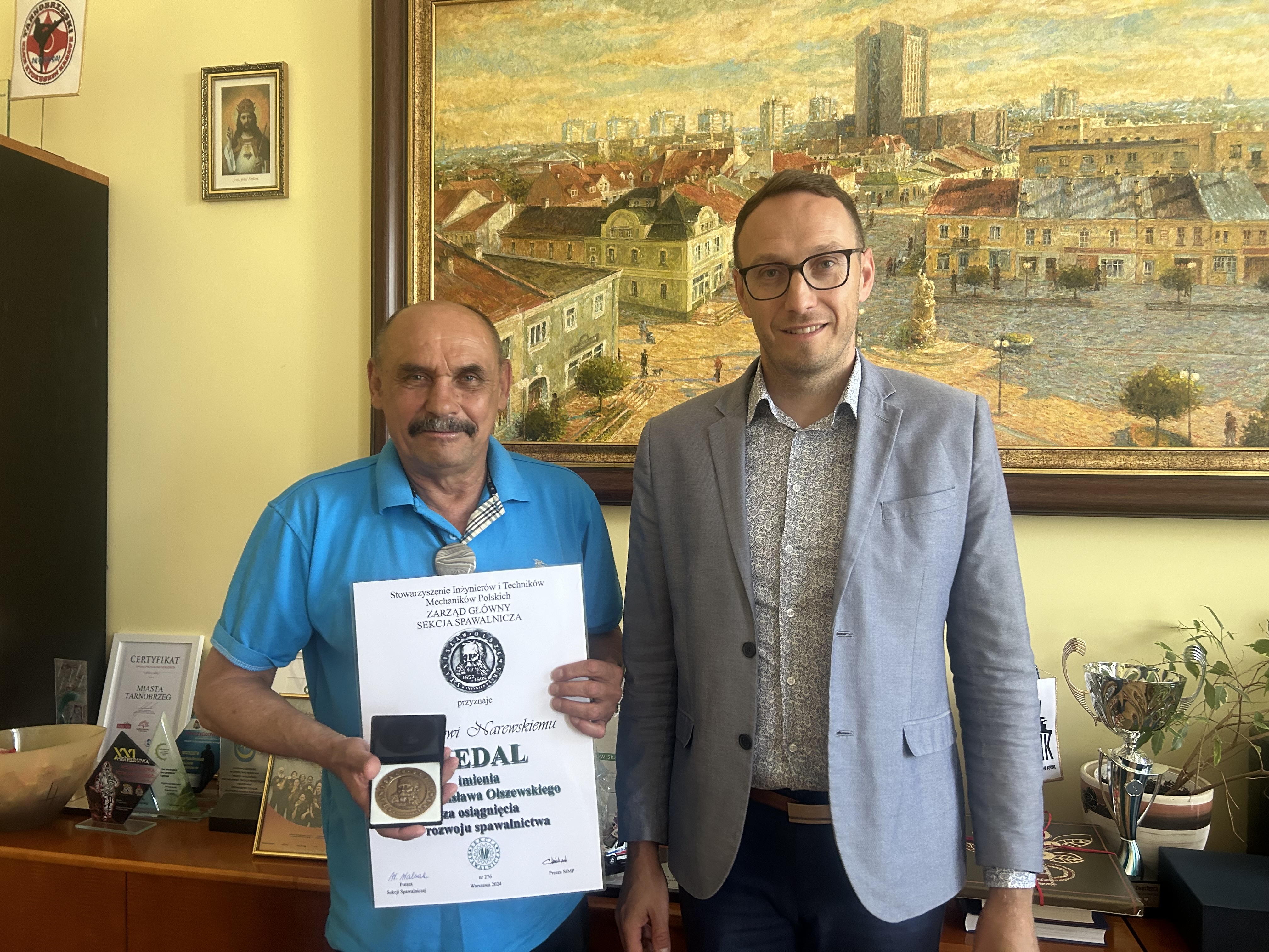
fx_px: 953
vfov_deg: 53.1
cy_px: 476
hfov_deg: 67.3
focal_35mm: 26
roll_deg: -0.2
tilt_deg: -0.7
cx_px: 634
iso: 250
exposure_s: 1/60
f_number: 1.5
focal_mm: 5.7
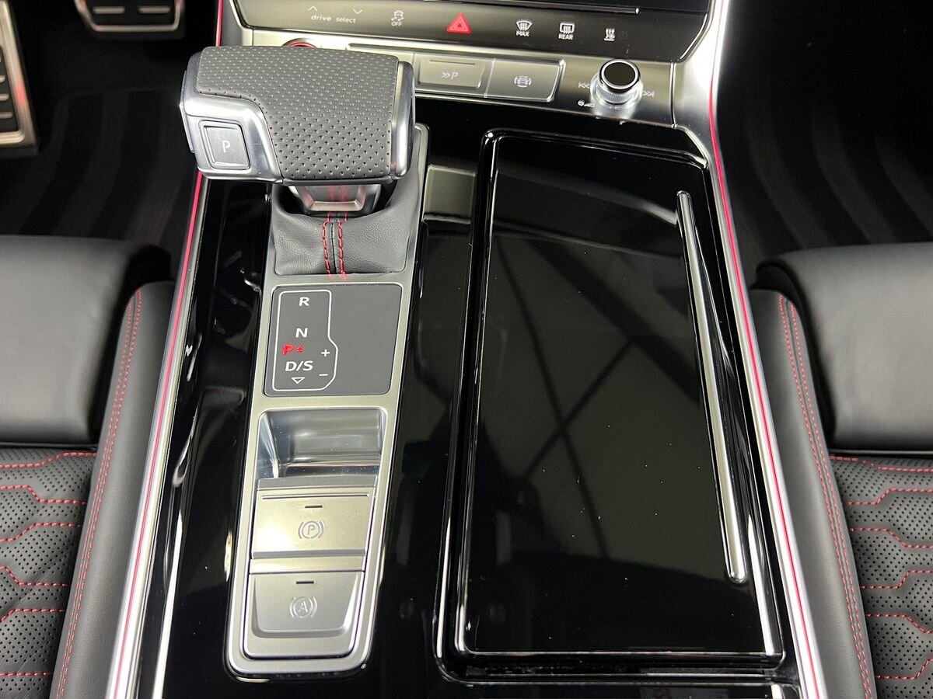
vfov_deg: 53.1
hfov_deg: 67.3
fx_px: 701
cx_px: 466
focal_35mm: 26
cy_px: 350
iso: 400
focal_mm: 5.7
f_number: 1.5
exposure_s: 1/50
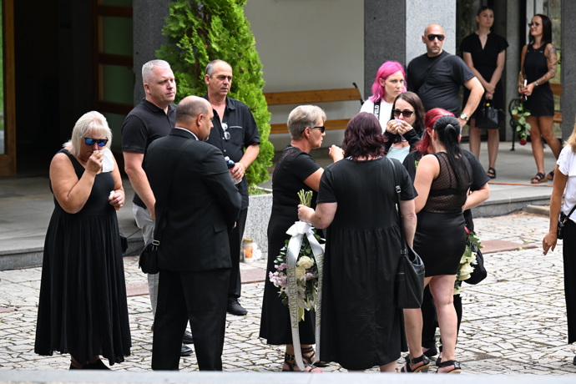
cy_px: 192
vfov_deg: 10.2
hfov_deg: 15.2
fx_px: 2160
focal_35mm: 135
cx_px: 288
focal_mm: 135
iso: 1000
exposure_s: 1/1000
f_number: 5
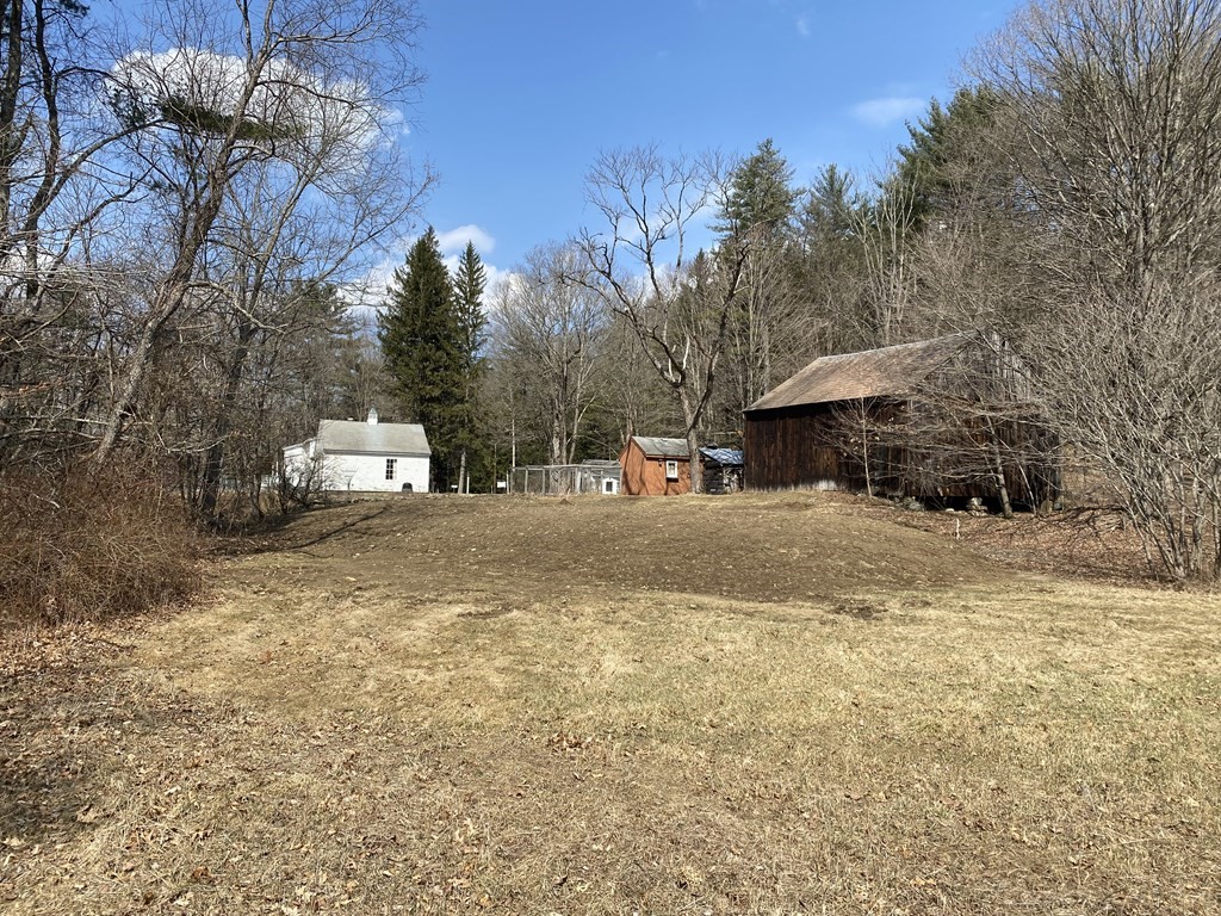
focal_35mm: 26
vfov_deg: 53.1
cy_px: 458
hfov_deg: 67.3
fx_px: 917
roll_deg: -1.3
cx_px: 610
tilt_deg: +4.1
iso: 32
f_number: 1.8
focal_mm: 4.25
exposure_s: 1/2358
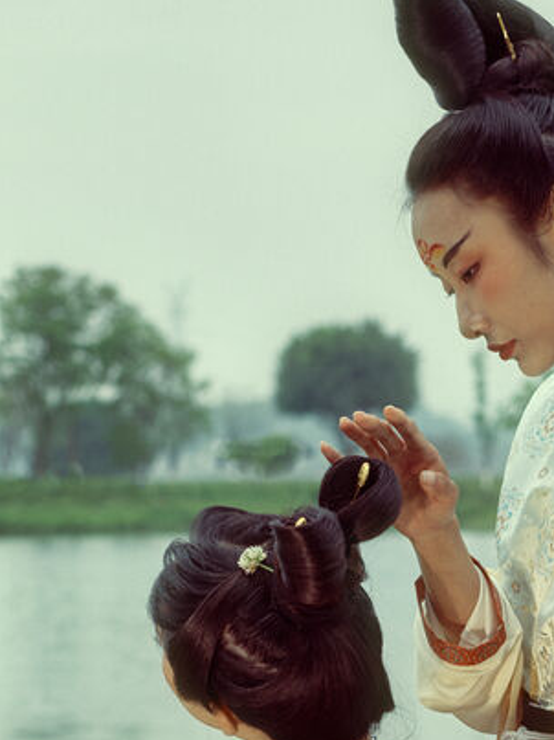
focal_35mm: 159
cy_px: 837
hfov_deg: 9.3
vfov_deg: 12.2
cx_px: 468
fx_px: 3395
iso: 500
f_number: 3.5
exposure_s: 1/400
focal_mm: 50
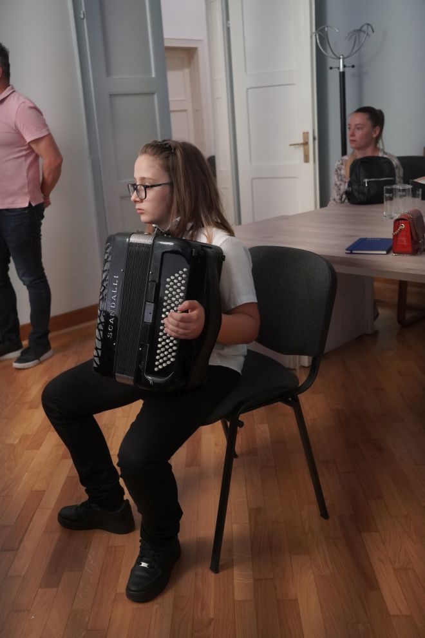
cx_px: 212
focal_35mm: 36
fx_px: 645
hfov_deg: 36.4
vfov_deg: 52.6
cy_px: 319
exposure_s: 1/200
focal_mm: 24.3
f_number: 3.2
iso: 2000
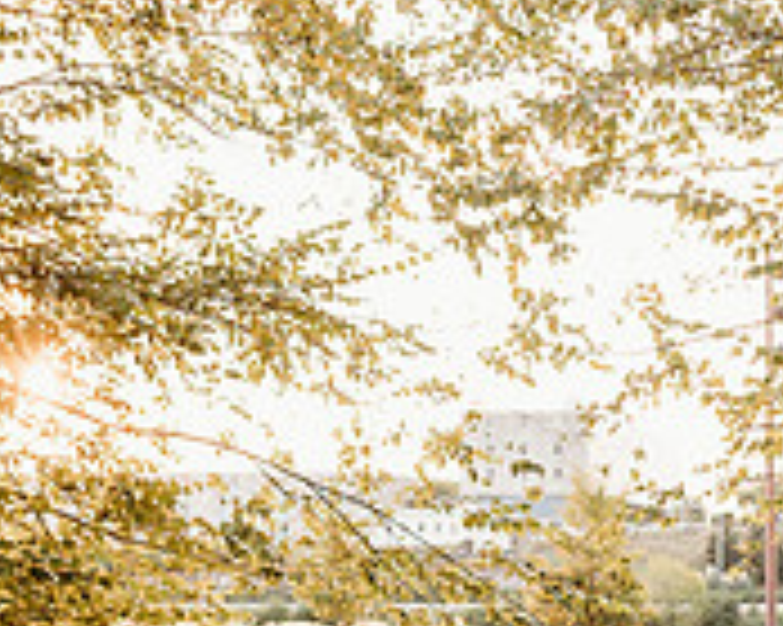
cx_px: 1017
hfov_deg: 22.7
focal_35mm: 75
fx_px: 1737
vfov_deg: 19.4
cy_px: 723
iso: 320
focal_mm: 24
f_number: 3.2
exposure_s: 1/200
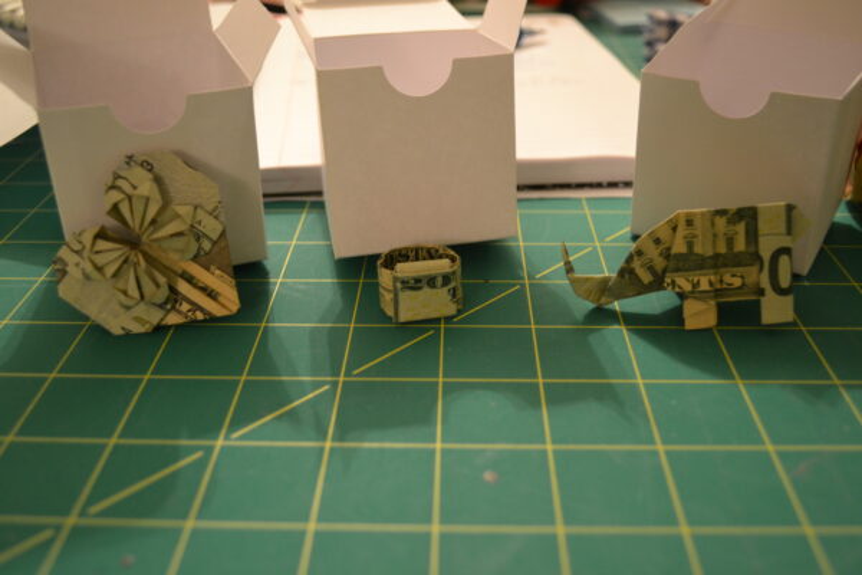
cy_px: 288
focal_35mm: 36
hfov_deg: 53.1
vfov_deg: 36.9
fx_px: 862
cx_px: 431
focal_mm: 24
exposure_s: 1/15
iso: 1250
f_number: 4
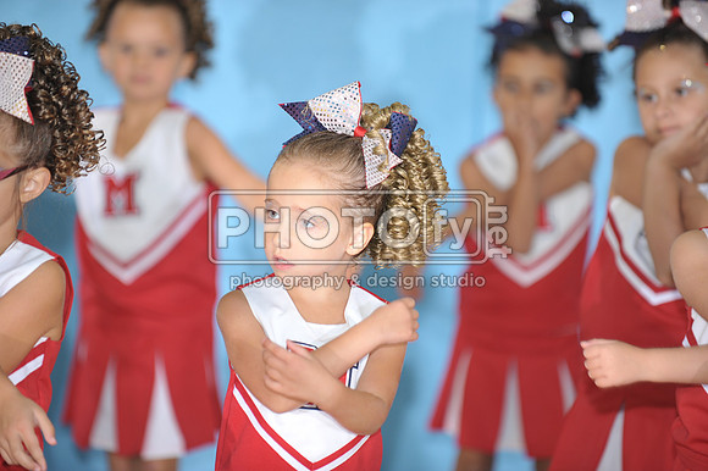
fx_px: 3931
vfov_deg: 6.9
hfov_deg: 10.3
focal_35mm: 200
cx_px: 354
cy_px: 236
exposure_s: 1/125
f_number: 2.8
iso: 500
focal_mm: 200
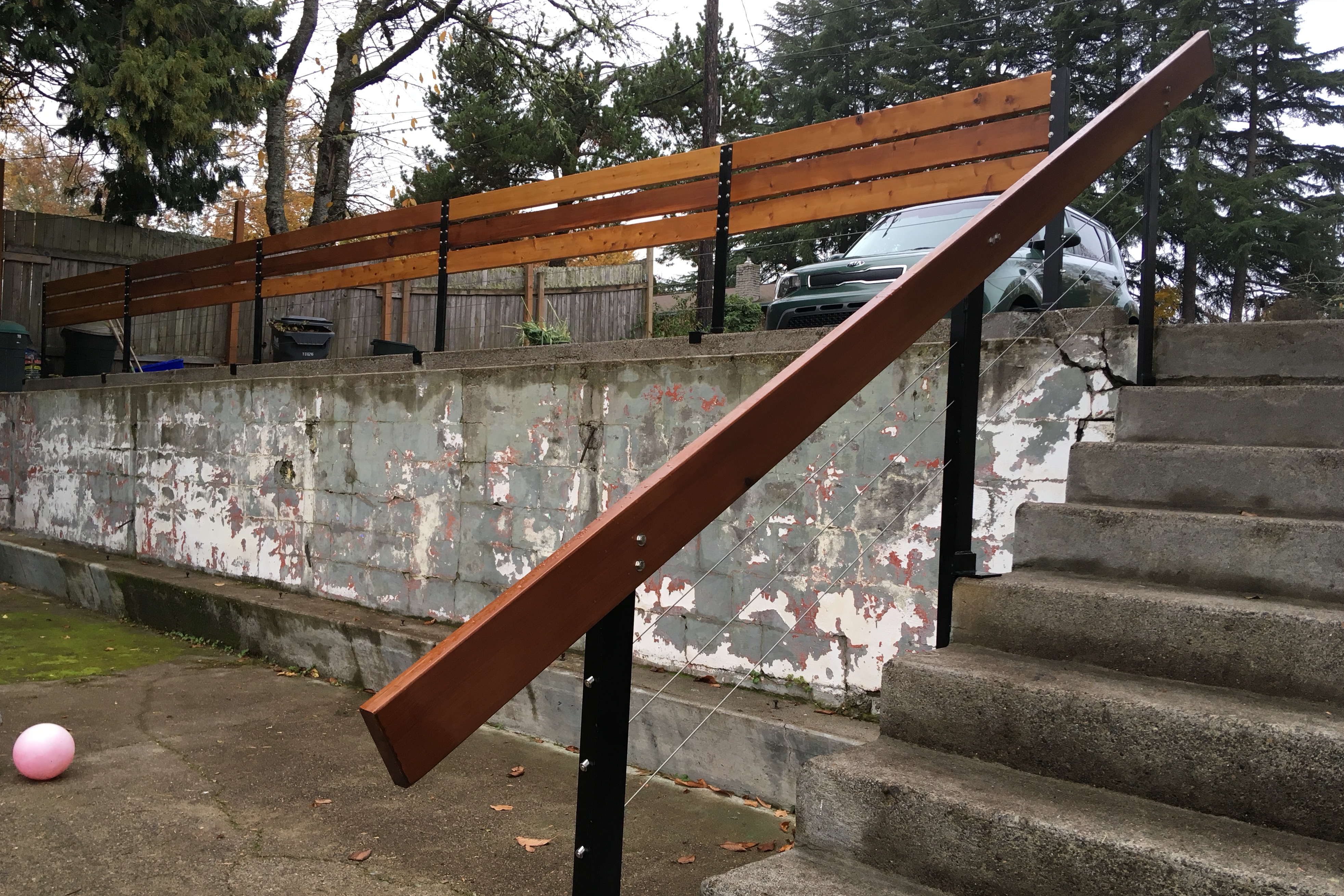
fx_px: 1157
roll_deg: -1.4
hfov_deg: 60.3
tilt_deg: -0.6
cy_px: 476
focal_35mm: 31
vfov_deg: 42.3
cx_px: 657
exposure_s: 1/40
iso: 25
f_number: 2.2
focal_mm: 4.15
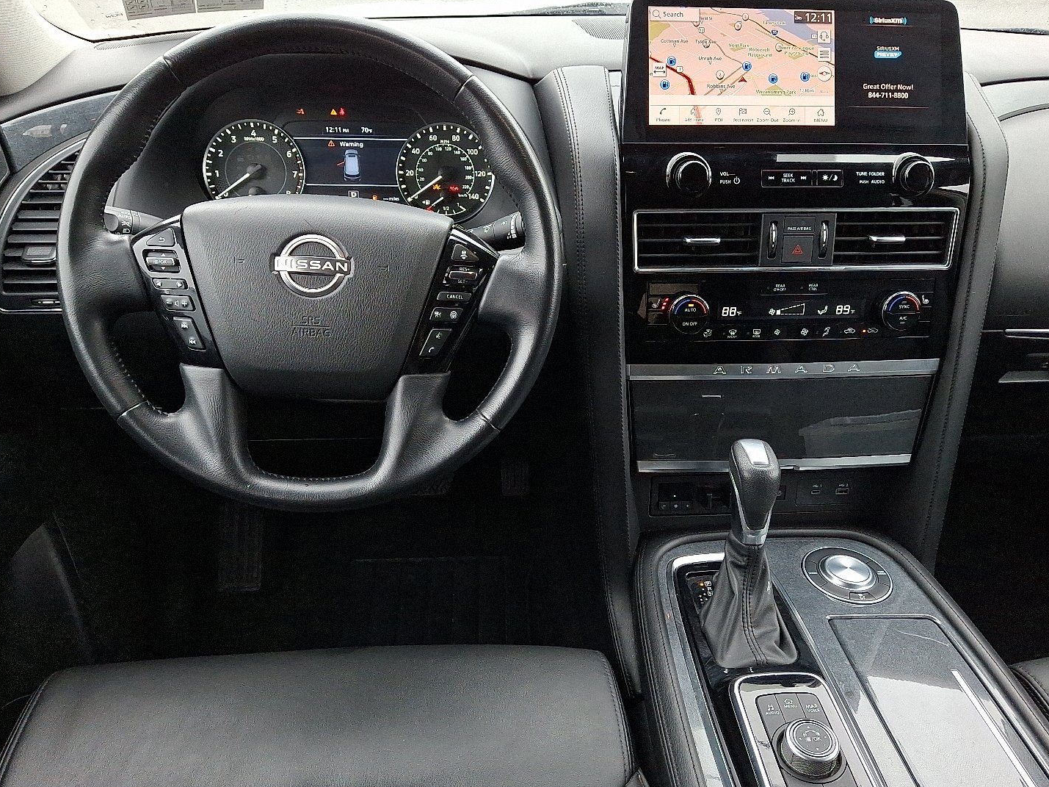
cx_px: 542
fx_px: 848
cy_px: 381
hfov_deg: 63.4
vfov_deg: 49.7
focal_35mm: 28
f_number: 1.8
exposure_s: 1/100
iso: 81
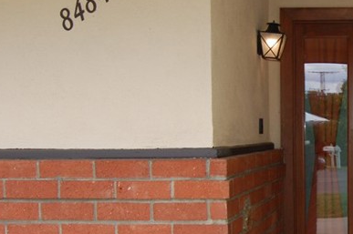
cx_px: 381
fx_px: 738
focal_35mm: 75
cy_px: 167
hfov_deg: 25.1
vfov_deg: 18.0
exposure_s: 1/500
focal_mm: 19
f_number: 4.5
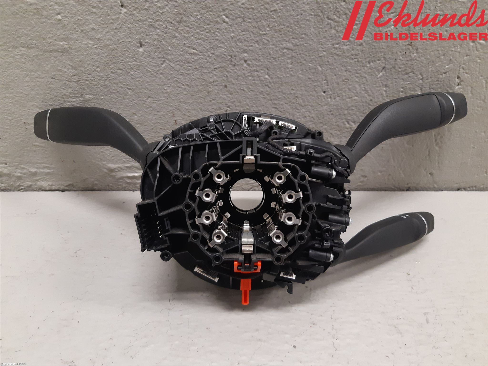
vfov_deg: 53.1
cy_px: 183
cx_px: 244
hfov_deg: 67.3
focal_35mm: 26
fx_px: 367
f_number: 1.7
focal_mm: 3.93
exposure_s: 1/50
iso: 200
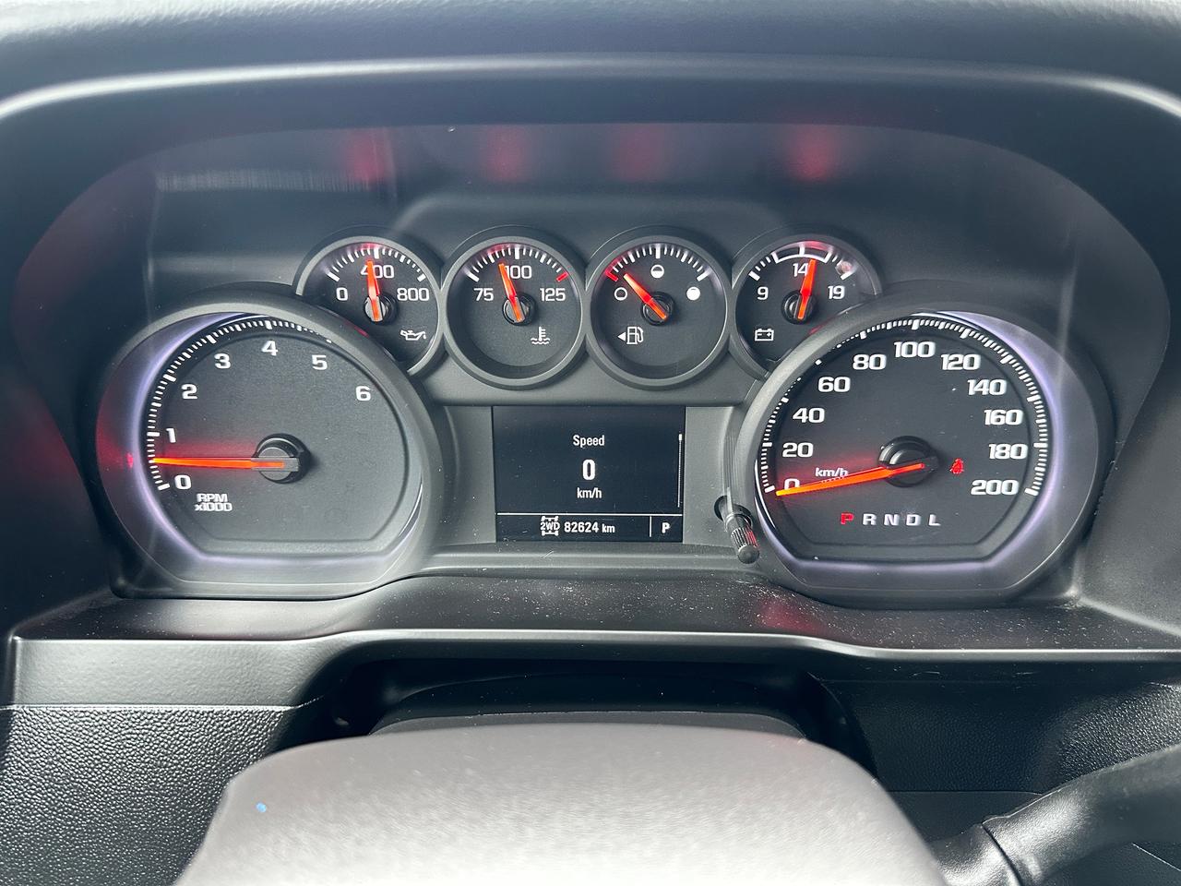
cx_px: 590
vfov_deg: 56.8
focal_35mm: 24
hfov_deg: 71.6
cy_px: 443
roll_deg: +0.4
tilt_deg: -25.8
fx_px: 819
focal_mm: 6.86
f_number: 1.78
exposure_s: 1/57
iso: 320
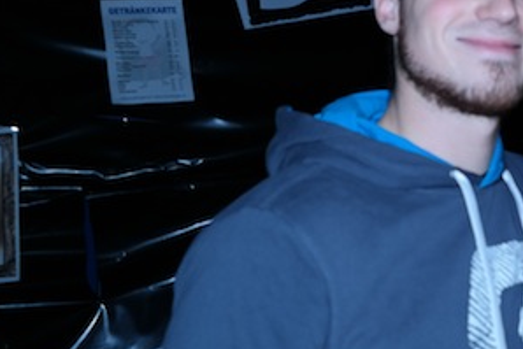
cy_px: 120
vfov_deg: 23.3
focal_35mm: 58
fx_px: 843
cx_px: 483
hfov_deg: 32.5
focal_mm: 18
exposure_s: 1/50
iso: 400
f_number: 5
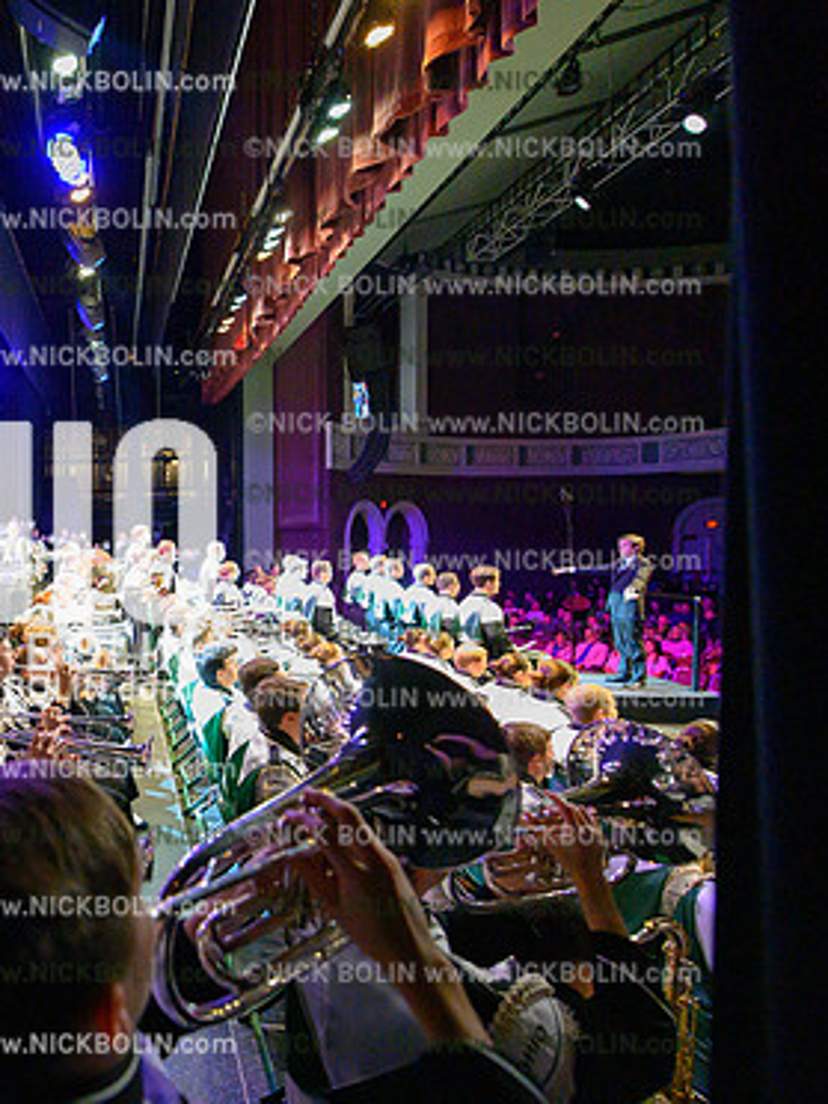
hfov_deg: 51.3
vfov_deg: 79.0
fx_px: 670
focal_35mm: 21
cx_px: 6
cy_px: 562
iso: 25600
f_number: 2.8
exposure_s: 1/640
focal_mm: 14
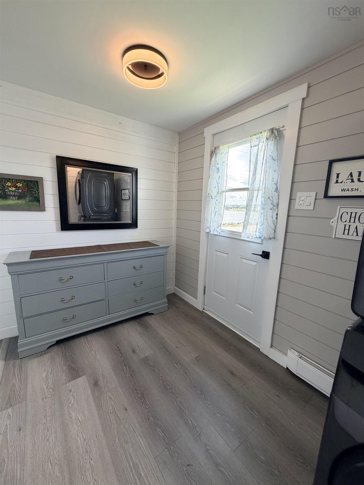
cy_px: 242
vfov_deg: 102.1
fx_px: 196
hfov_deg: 85.7
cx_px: 182
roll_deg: -1.6
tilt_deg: -8.9
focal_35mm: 14
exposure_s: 1/121
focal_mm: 2.22
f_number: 2.2
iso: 250
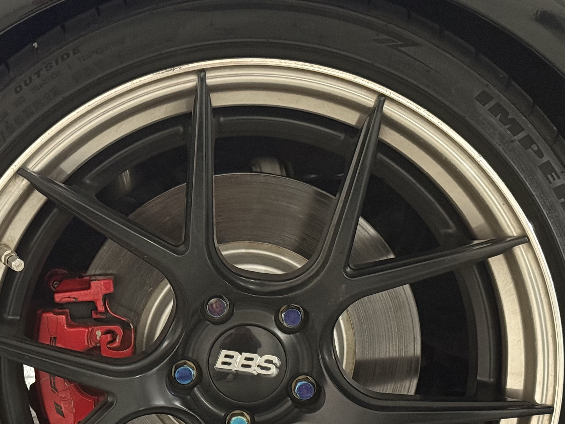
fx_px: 1469
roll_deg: +2.9
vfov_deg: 16.3
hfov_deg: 21.7
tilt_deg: -13.3
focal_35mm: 90
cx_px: 219
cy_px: 326
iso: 640
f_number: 1.78
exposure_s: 1/20
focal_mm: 6.76
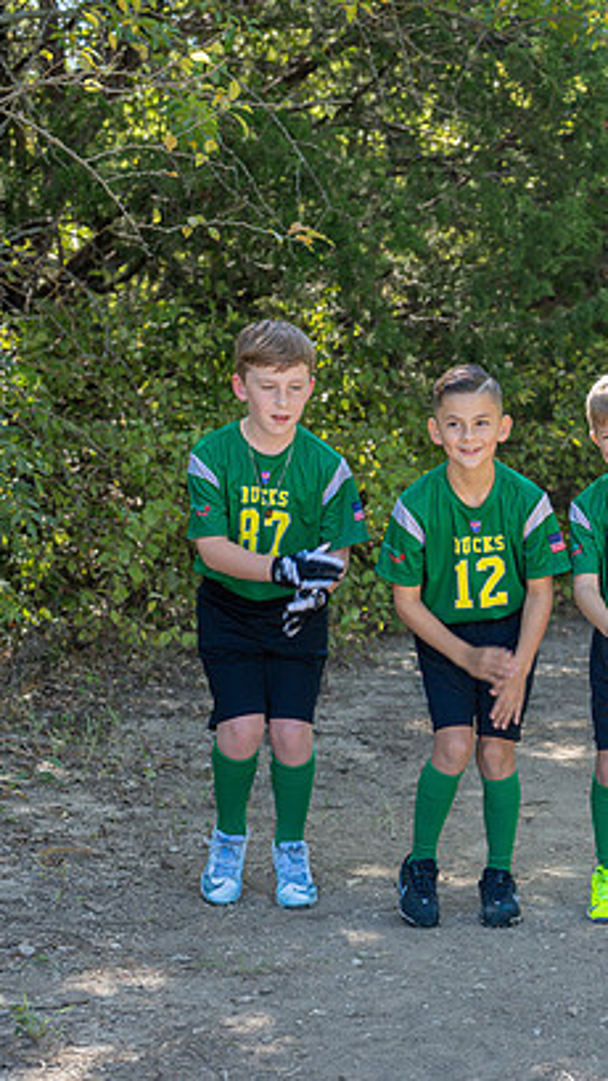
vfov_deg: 22.9
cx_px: 781
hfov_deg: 12.6
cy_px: 567
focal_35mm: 93
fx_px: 2666
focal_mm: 50
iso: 125
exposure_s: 1/250
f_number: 3.2
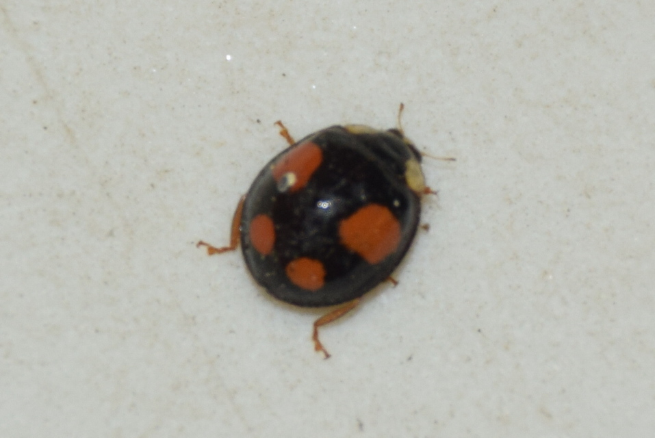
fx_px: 3824
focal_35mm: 210
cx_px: 328
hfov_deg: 9.8
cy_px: 219
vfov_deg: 6.6
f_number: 5.6
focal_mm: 140
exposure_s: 1/60
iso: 400
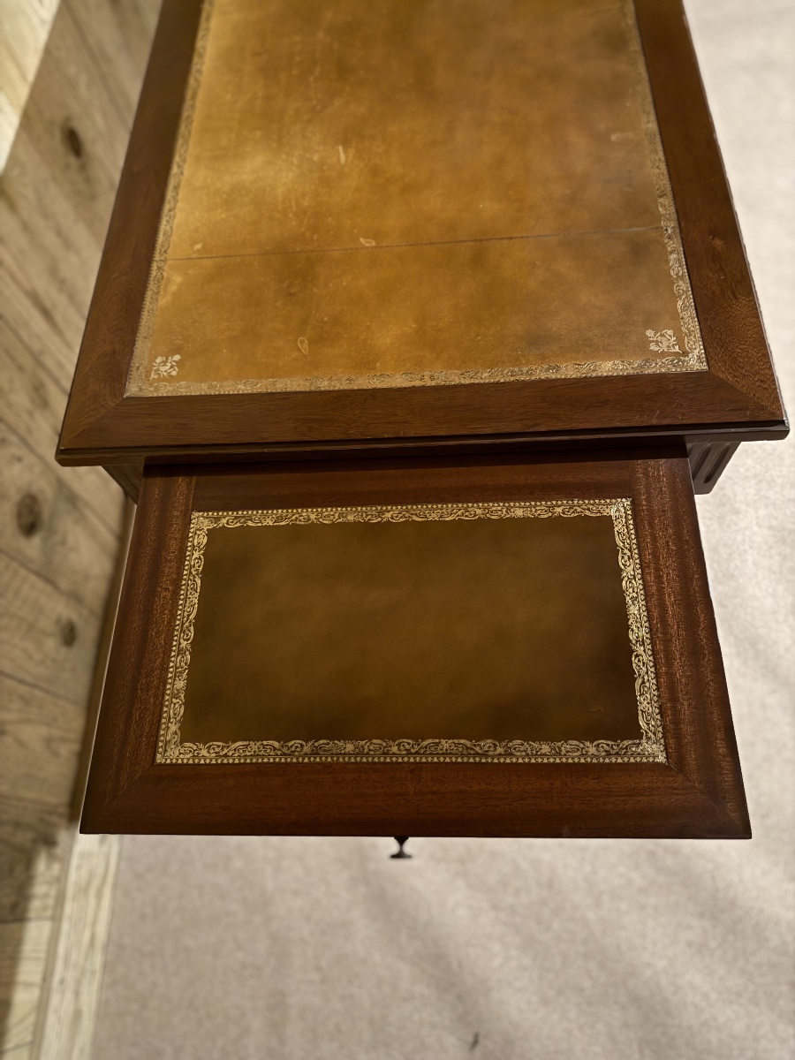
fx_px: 735
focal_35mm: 24
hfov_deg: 56.8
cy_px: 530
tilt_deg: -65.6
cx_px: 398
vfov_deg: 71.6
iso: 1250
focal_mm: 6.76
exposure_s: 1/14
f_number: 1.78
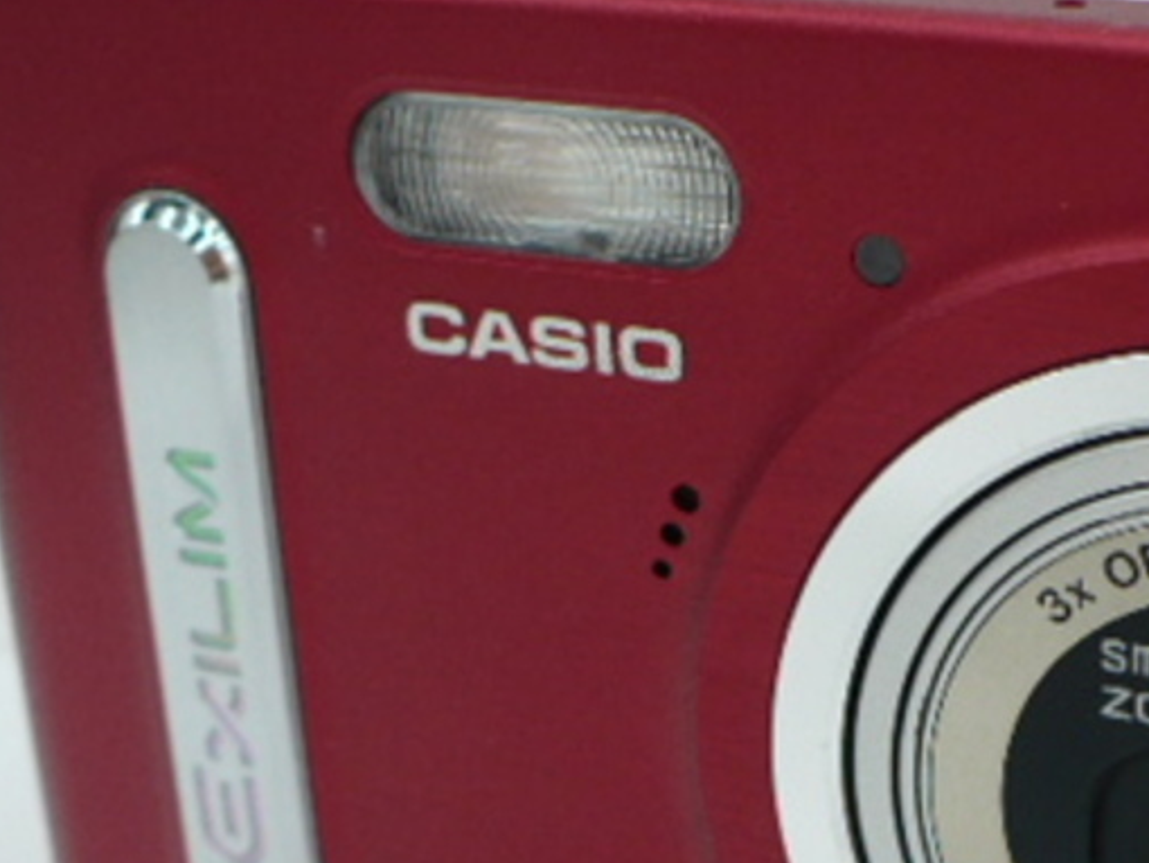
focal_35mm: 87
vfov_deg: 16.9
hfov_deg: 22.0
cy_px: 642
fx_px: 2889
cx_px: 1003
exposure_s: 1/50
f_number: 2.8
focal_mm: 6.1
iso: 100
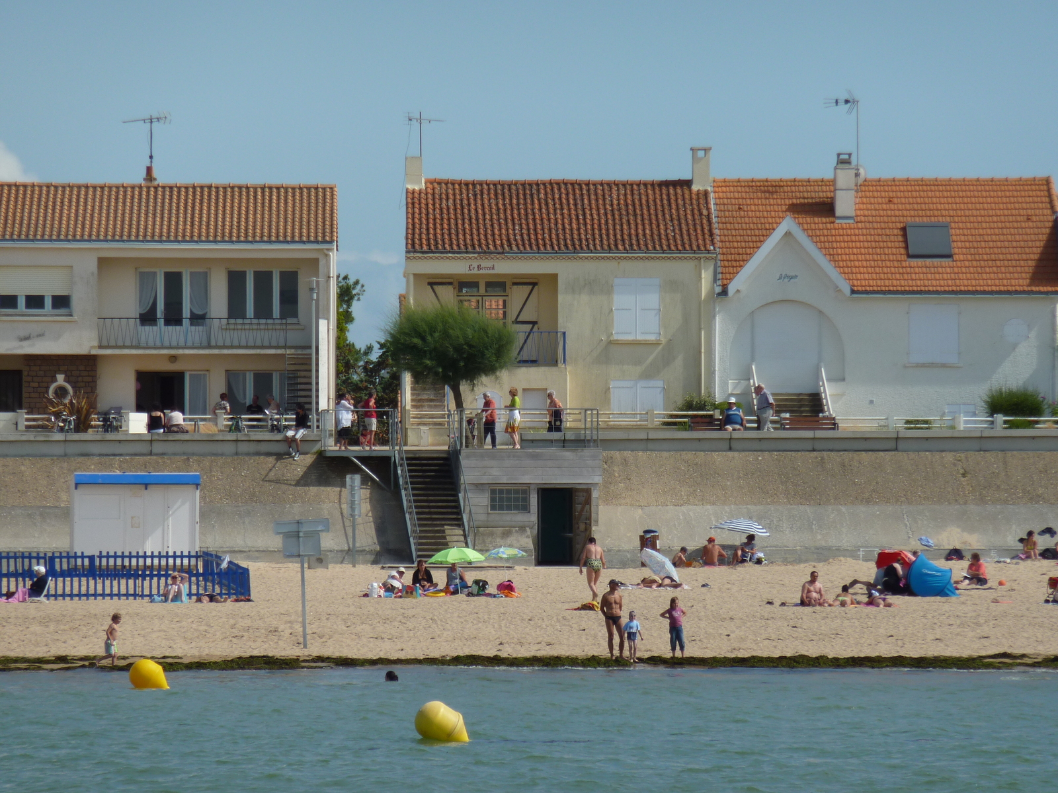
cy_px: 396
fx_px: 9169
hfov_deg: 6.6
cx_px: 529
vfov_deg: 5.0
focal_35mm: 300
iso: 80
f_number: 5.6
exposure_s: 1/640
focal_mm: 49.2
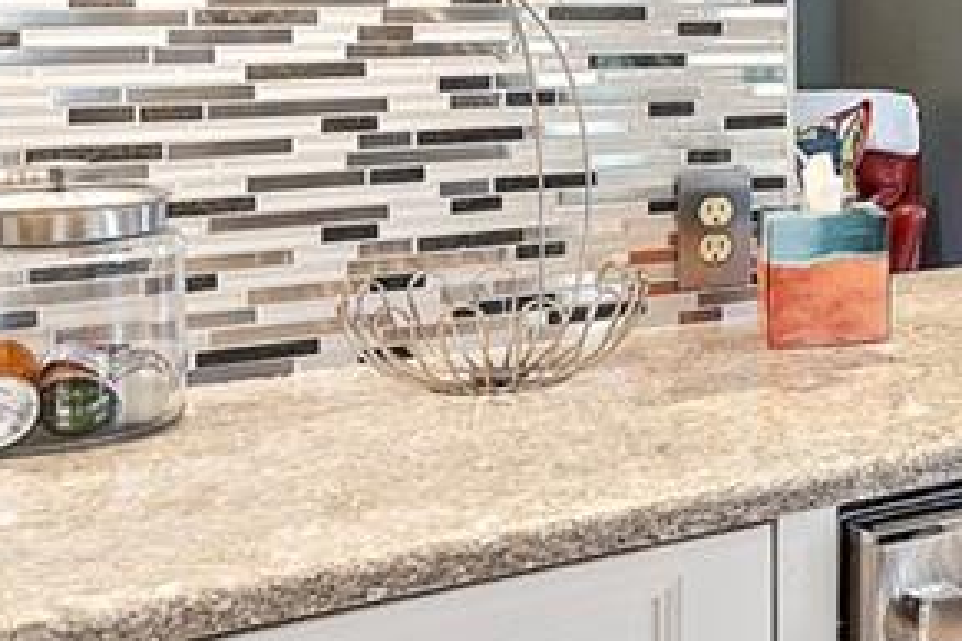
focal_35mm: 66
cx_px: 1445
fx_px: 1764
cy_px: 50
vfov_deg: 20.2
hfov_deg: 24.0
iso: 200
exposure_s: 1/10
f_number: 8
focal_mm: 12
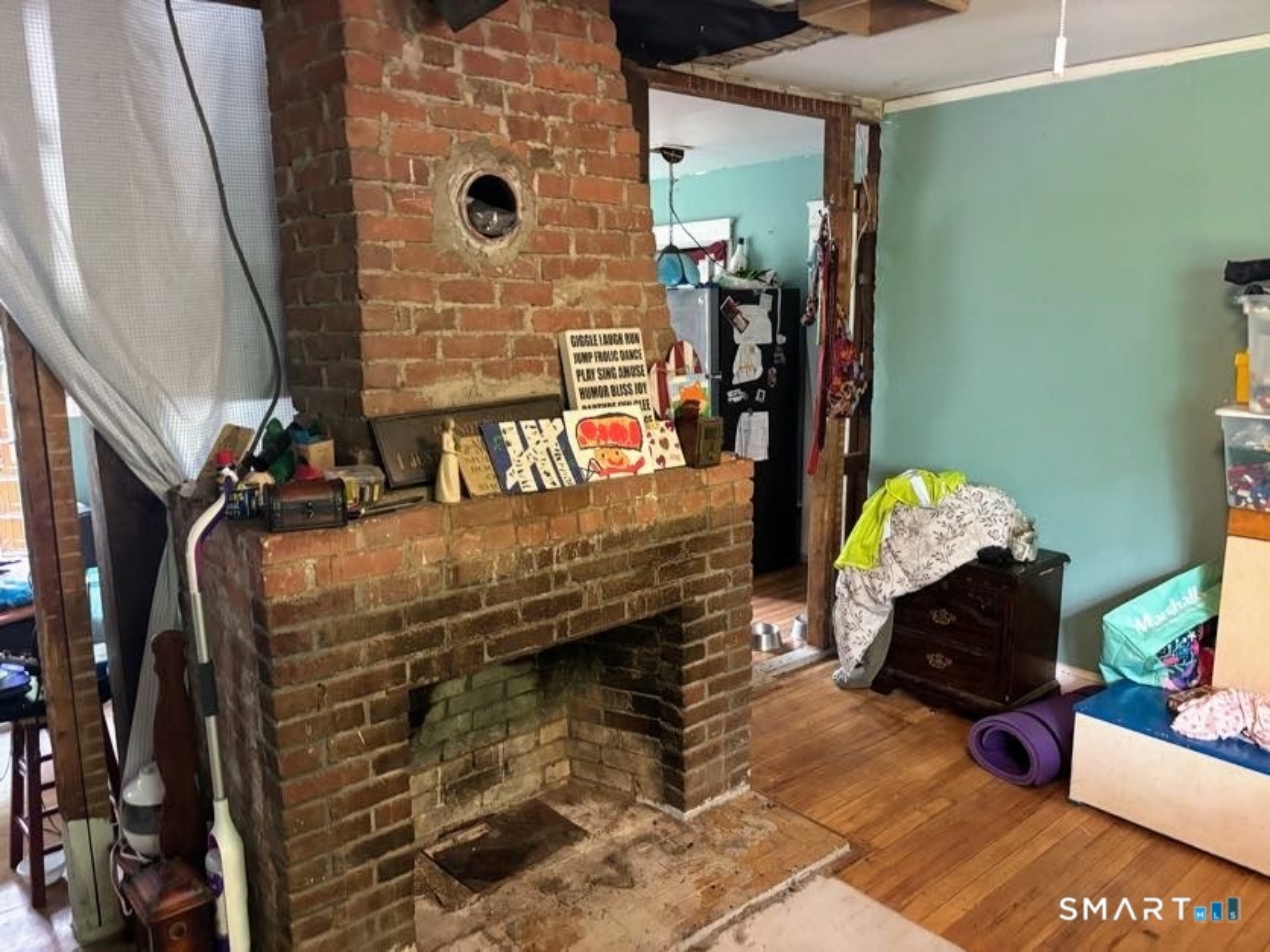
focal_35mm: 26
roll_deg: +0.3
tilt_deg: -10.7
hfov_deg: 67.3
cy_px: 476
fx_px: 954
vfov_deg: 53.1
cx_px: 635
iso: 640
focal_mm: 5.96
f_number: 1.6
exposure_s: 1/40
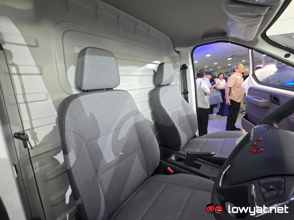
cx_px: 147
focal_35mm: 13
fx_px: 110
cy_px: 110
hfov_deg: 106.2
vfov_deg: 89.9
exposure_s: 1/54.7
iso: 100
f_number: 2.2
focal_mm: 2.2
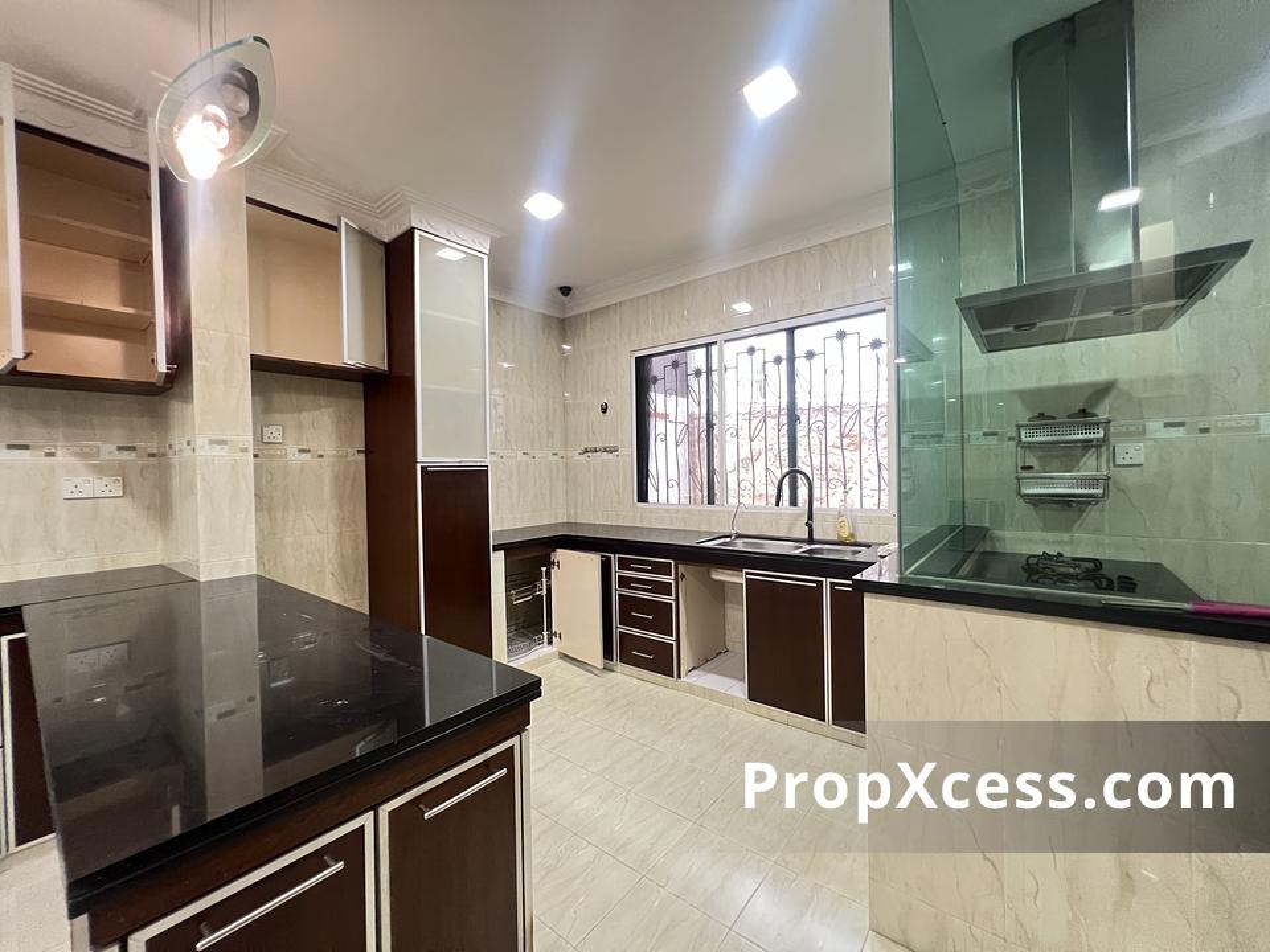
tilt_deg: -1.5
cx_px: 635
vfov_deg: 89.9
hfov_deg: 106.2
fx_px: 477
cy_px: 476
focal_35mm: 13
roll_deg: +1.0
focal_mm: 1.57
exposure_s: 1/50
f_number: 1.8
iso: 500
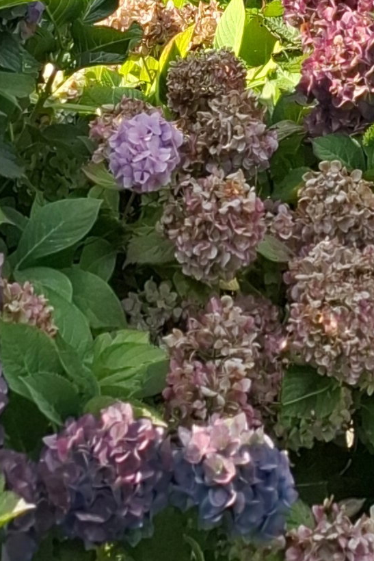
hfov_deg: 11.5
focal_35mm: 119
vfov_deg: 14.2
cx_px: 179
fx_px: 1853
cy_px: -581
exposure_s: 1/904
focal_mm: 5.54
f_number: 1.8
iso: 50
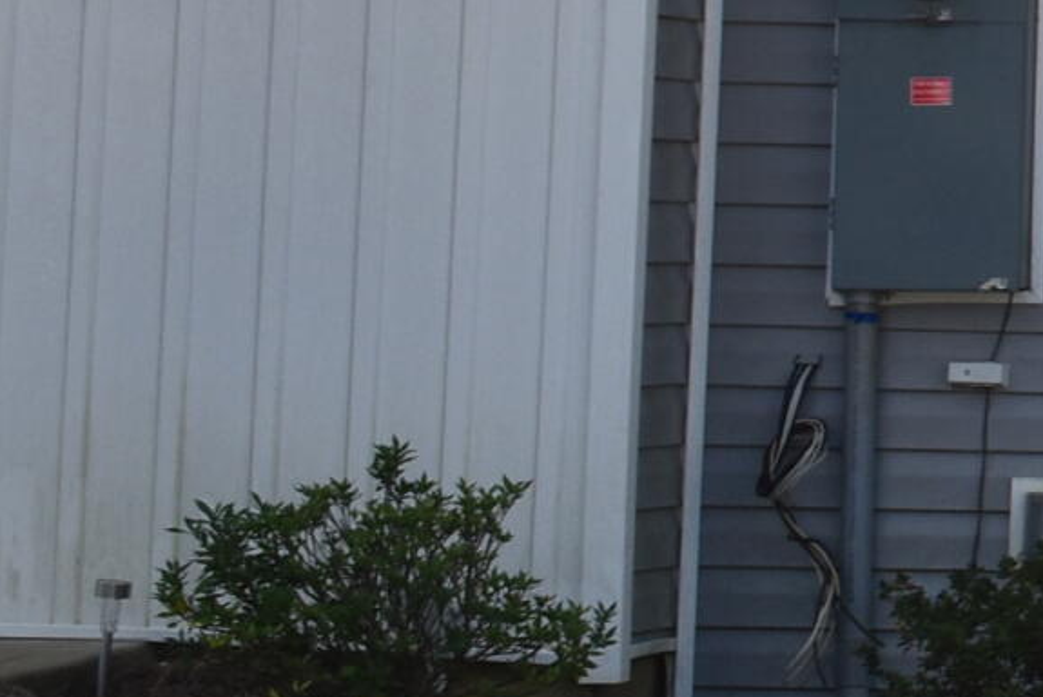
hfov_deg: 8.5
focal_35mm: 219
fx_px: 6348
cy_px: -74
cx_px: 2545
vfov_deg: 6.3
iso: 200
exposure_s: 1/400
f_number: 10
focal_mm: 28
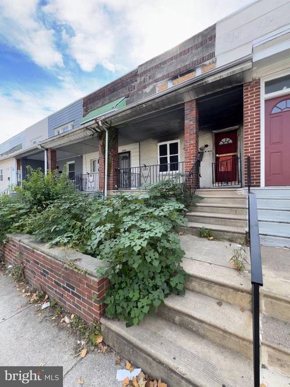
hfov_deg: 85.7
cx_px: 145
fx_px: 156
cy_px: 194
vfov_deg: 102.1
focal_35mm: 14
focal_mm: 2.22
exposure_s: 1/498
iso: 32
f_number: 2.2
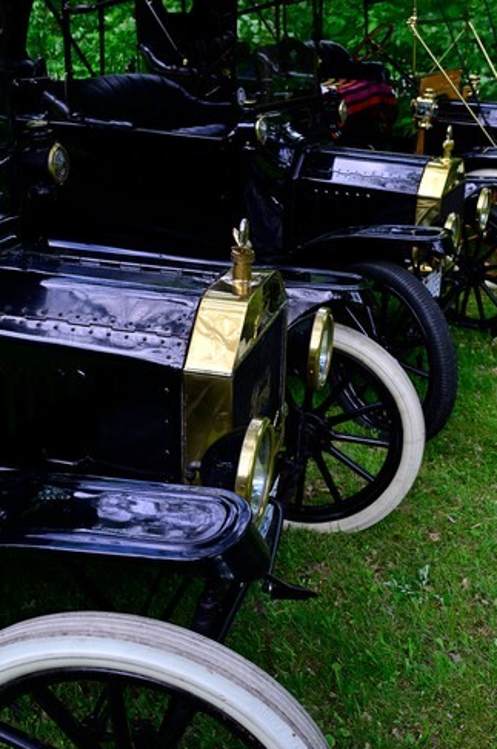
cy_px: 330
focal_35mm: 42
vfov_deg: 46.3
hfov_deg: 31.8
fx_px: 872
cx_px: 279
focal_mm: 34
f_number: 6.3
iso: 1100
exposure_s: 1/1250
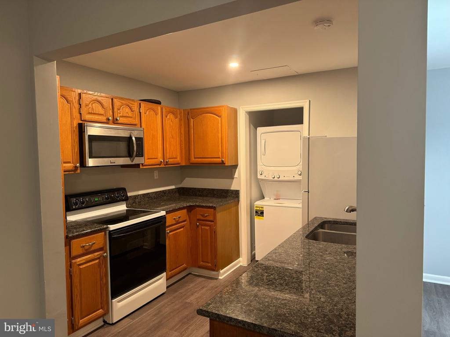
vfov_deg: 56.8
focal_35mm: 24
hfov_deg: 71.6
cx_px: 225
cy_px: 168
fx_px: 312
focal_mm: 6.76
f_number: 1.78
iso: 320
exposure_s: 1/60
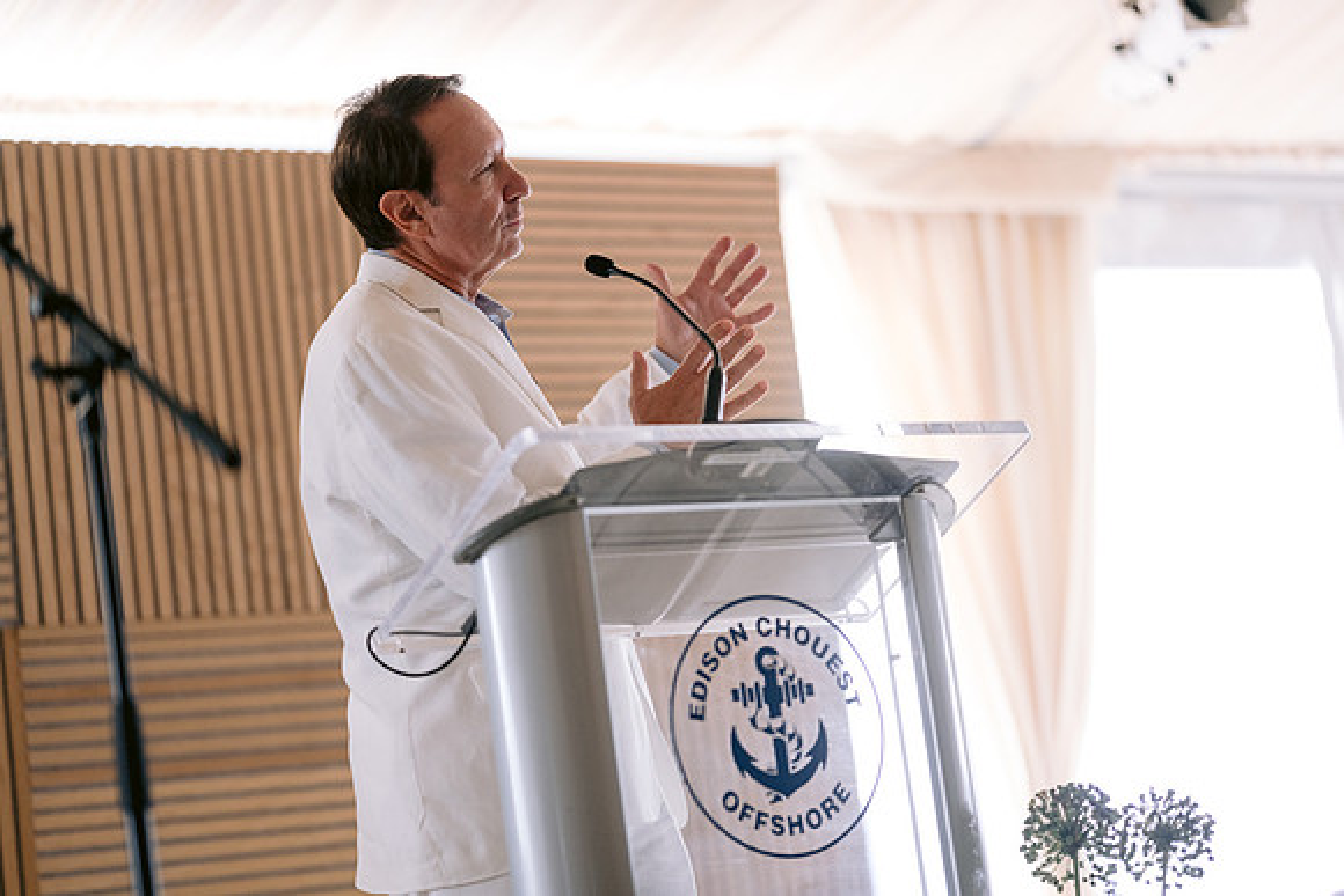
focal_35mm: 85
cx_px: 672
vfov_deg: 16.1
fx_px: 3174
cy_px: 448
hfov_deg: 23.9
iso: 800
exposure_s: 1/200
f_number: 1.8
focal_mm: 85
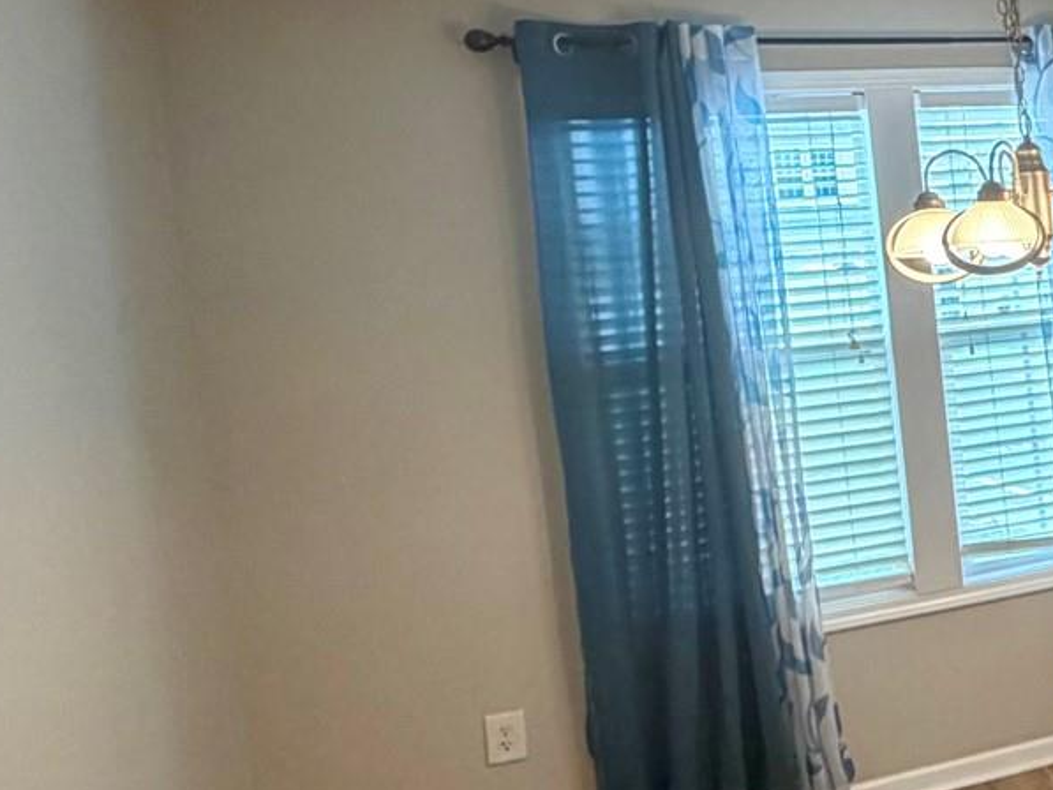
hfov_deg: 28.3
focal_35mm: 48
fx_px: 1460
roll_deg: +4.7
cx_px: 1527
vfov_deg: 30.1
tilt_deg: -4.6
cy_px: 293
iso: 200
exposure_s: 1/120
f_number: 2.2
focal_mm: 2.22
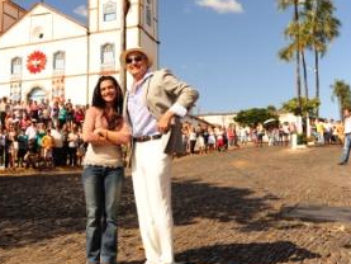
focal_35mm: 45
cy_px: 102
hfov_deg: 40.8
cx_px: 86
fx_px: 456
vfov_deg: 32.1
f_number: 4
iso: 200
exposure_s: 1/1600
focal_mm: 29
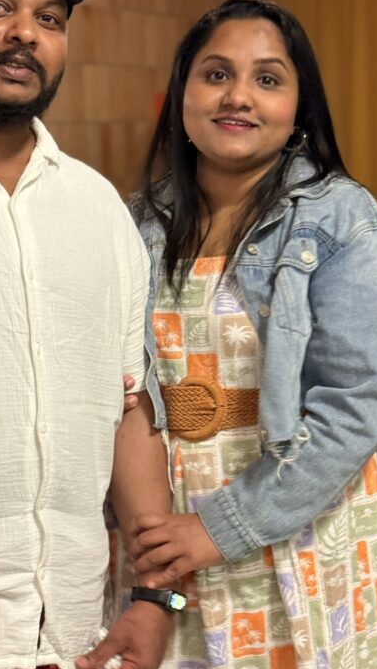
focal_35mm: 80
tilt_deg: -7.1
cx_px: 101
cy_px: 318
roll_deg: +1.7
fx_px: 1420
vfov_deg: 26.5
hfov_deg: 15.1
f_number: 1.78
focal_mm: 6.76
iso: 500
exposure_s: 1/33
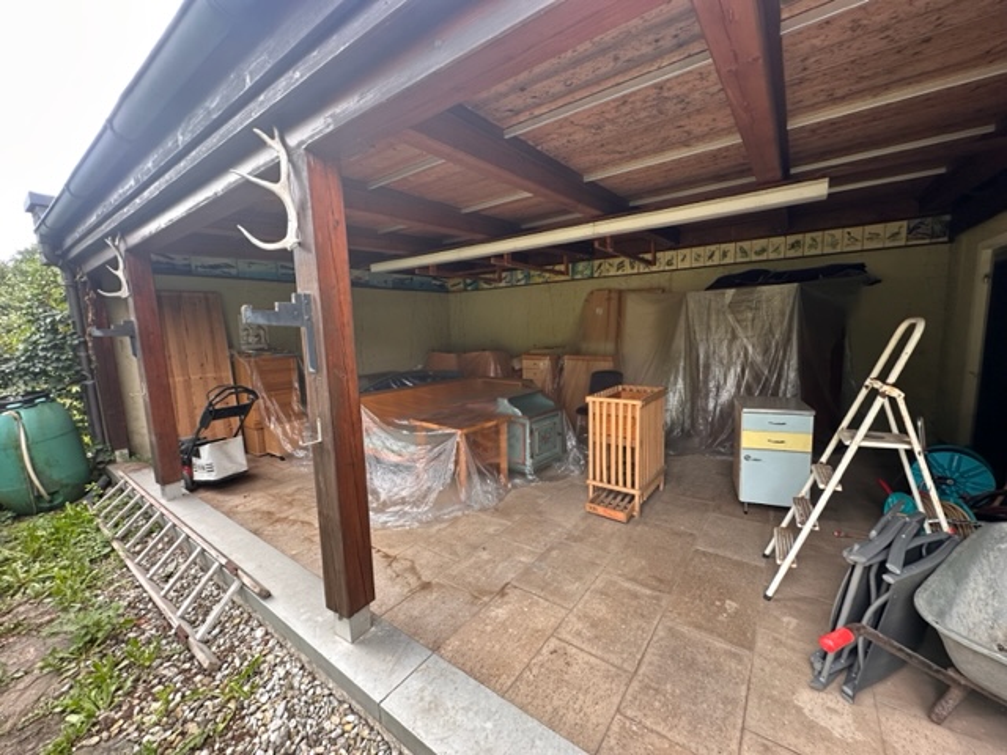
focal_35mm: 14
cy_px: 378
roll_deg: +2.2
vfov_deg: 85.7
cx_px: 504
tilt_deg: -7.6
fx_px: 407
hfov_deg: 102.1
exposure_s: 1/99
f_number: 2.2
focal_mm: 2.22
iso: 100
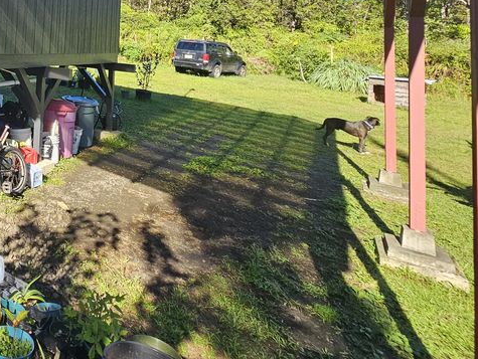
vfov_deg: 43.2
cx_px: -27
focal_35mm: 28
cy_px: 5
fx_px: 387
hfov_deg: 48.5
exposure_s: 1/575
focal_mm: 2.2
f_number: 2.2
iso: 50
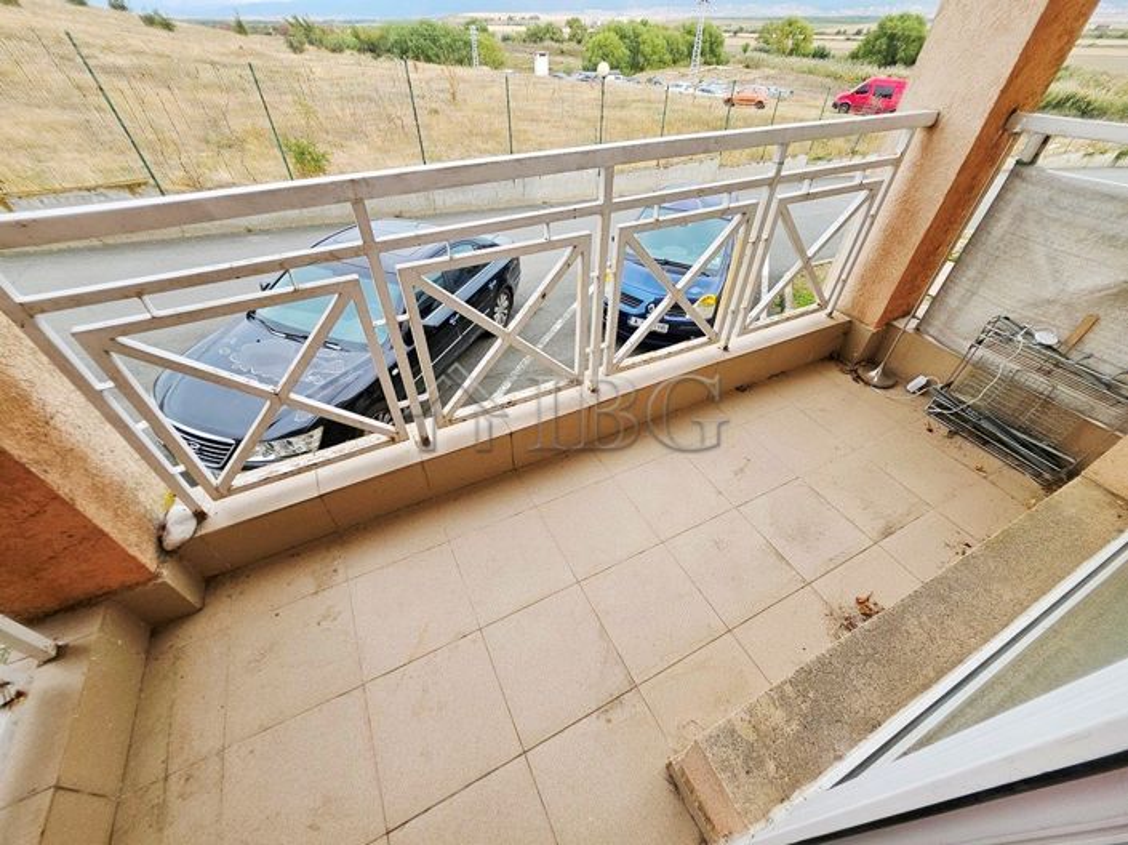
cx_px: 564
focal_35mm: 13
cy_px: 422
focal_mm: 1.7
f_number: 2.2
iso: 32
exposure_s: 1/334
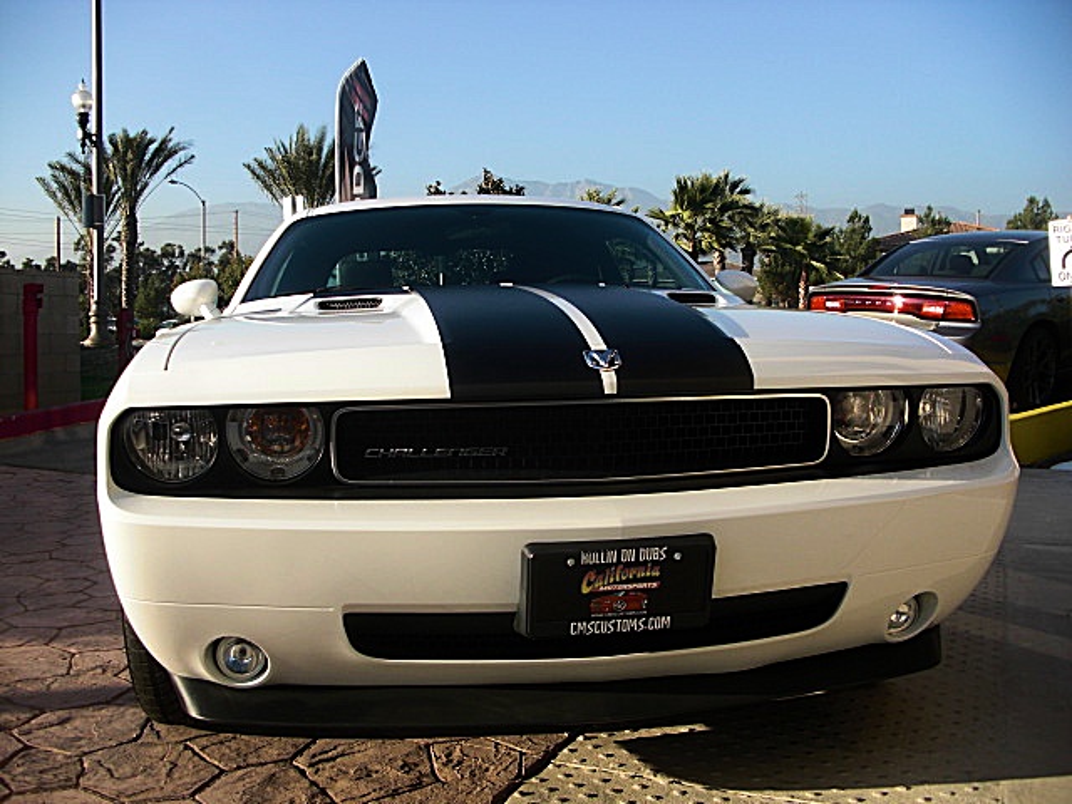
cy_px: 402
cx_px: 536
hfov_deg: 51.4
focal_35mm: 36
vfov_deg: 39.7
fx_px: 1115
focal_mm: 6.3
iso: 50
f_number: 2.8
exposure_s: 1/640
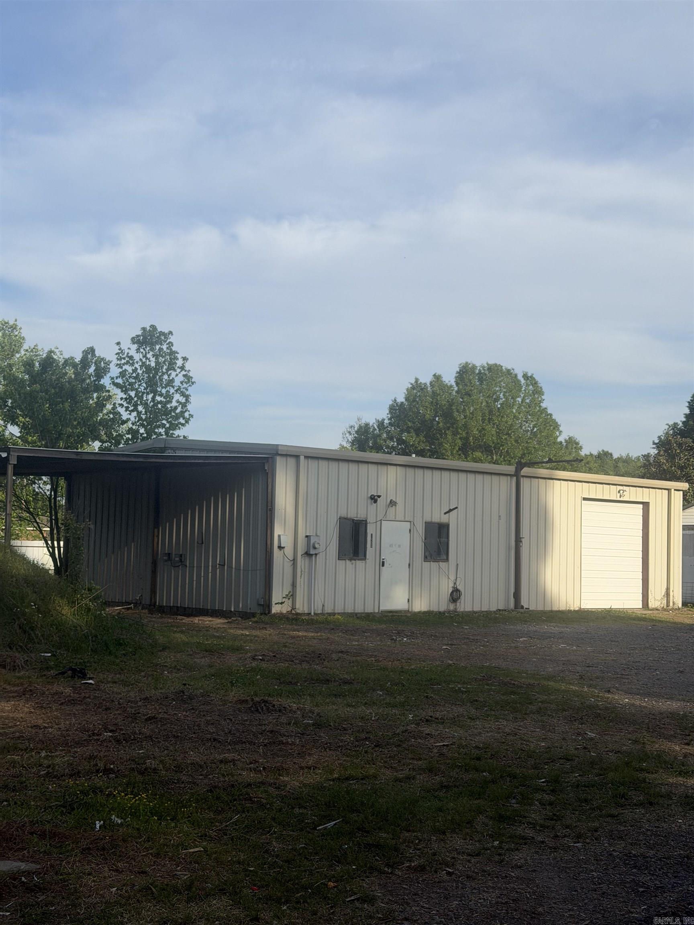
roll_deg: -1.1
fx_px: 1283
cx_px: 347
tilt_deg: +3.4
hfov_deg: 30.3
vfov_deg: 39.7
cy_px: 462
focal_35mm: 48
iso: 64
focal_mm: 6.76
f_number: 1.78
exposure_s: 1/3704
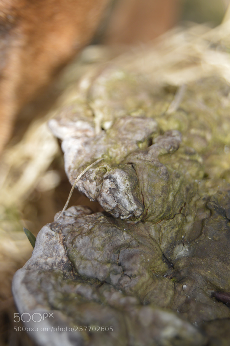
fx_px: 792
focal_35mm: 82
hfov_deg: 16.5
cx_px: 115
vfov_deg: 24.6
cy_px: 173
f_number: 5.6
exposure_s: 1/125
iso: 100
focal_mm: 55
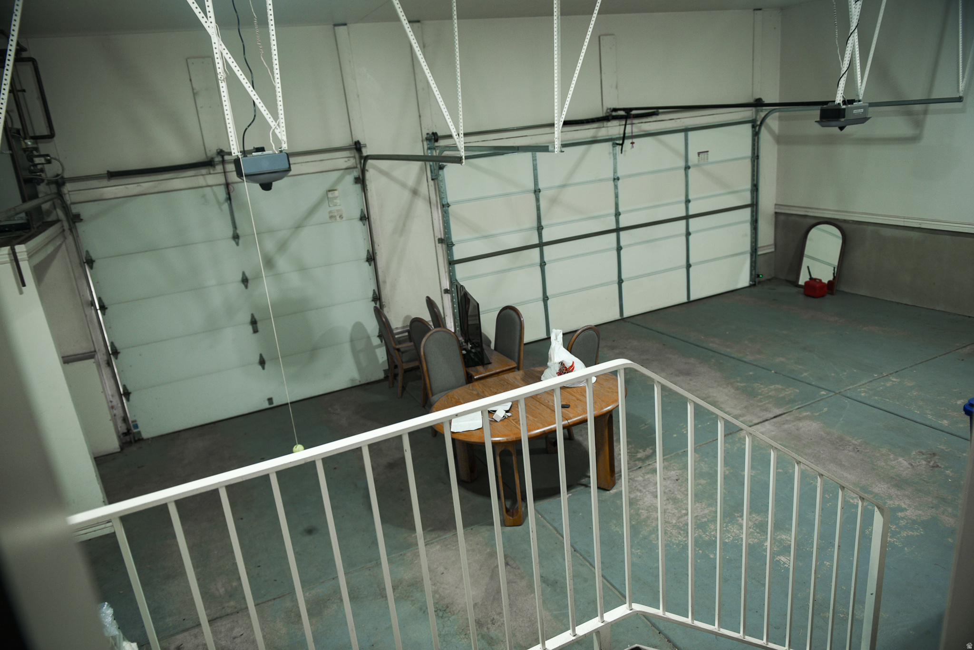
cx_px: 487
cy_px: 325
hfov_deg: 73.7
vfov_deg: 53.2
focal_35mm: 24
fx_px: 650
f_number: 2.8
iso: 320
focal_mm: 24
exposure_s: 1/60
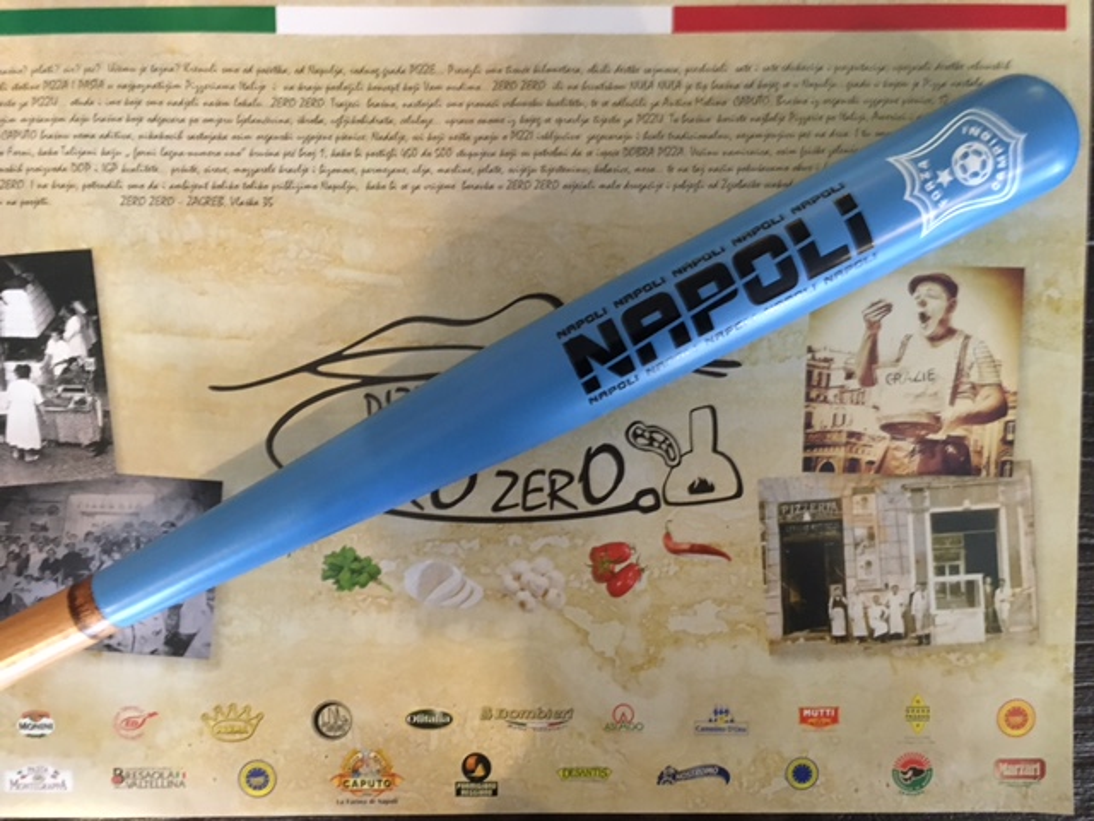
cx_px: 547
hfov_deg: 61.7
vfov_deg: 48.2
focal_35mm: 29
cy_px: 410
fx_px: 917
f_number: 2.2
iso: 400
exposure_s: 1/17
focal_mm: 4.15
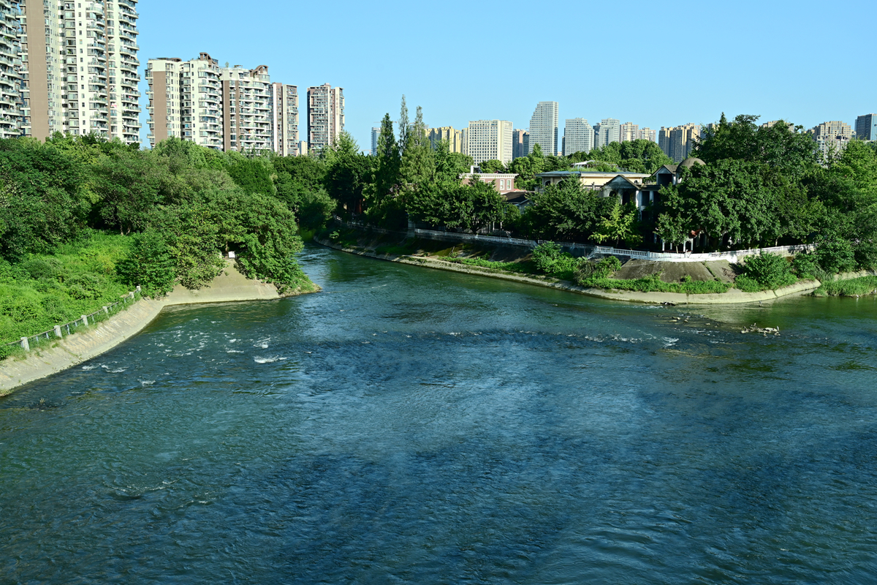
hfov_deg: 51.9
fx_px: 901
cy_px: 292
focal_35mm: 37
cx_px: 438
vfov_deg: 35.9
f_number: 8
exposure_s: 1/320
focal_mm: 37
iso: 250
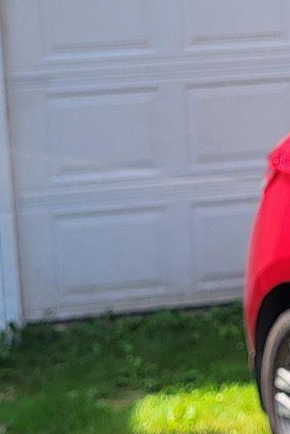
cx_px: 326
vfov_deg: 16.3
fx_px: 1497
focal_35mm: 124
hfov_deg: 10.9
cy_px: 61
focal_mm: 5.4
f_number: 1.8
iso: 40
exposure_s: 1/859
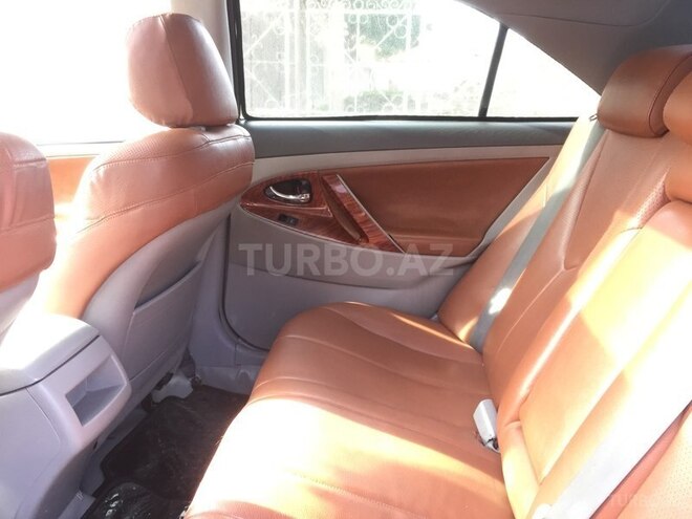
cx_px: 346
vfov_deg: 48.2
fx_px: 580
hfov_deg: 61.7
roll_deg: -1.7
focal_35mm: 29
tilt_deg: -17.6
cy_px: 260
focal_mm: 4.15
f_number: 2.2
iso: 64
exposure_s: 1/33
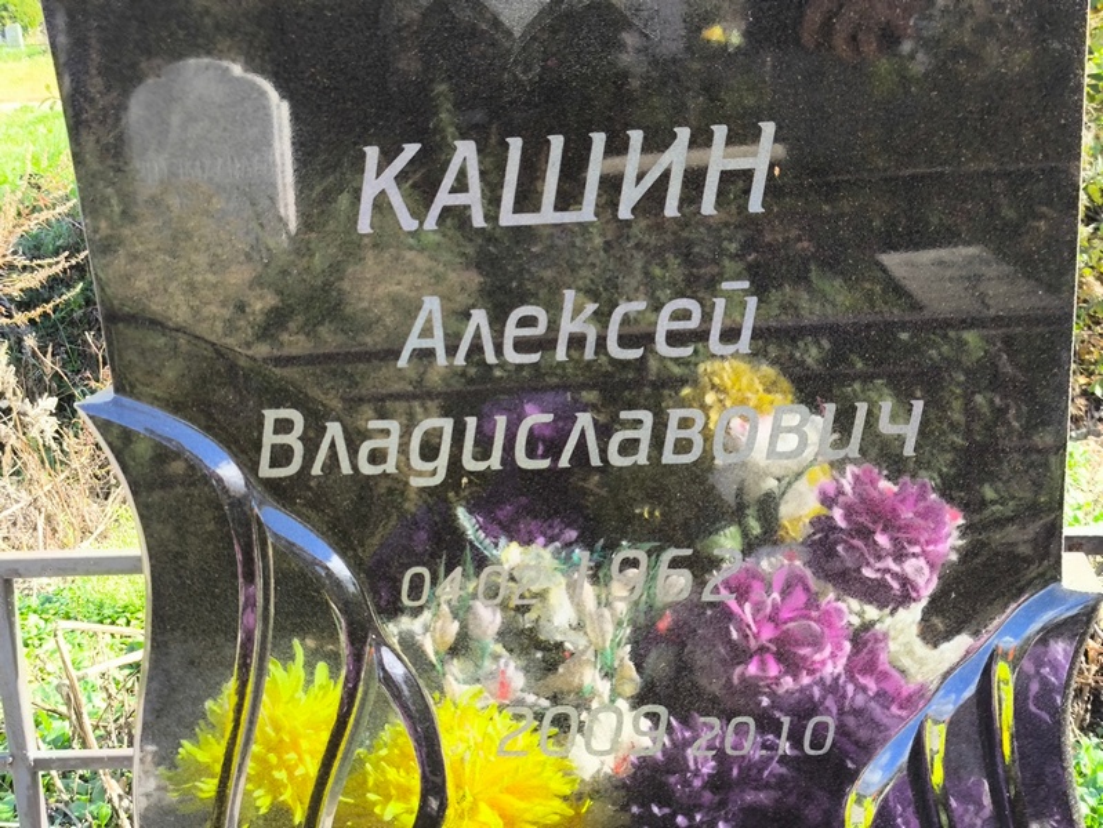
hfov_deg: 38.2
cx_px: 552
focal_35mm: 50
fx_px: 1594
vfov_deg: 29.1
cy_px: 414
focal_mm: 4.71
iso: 50
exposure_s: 1/161
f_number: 1.7
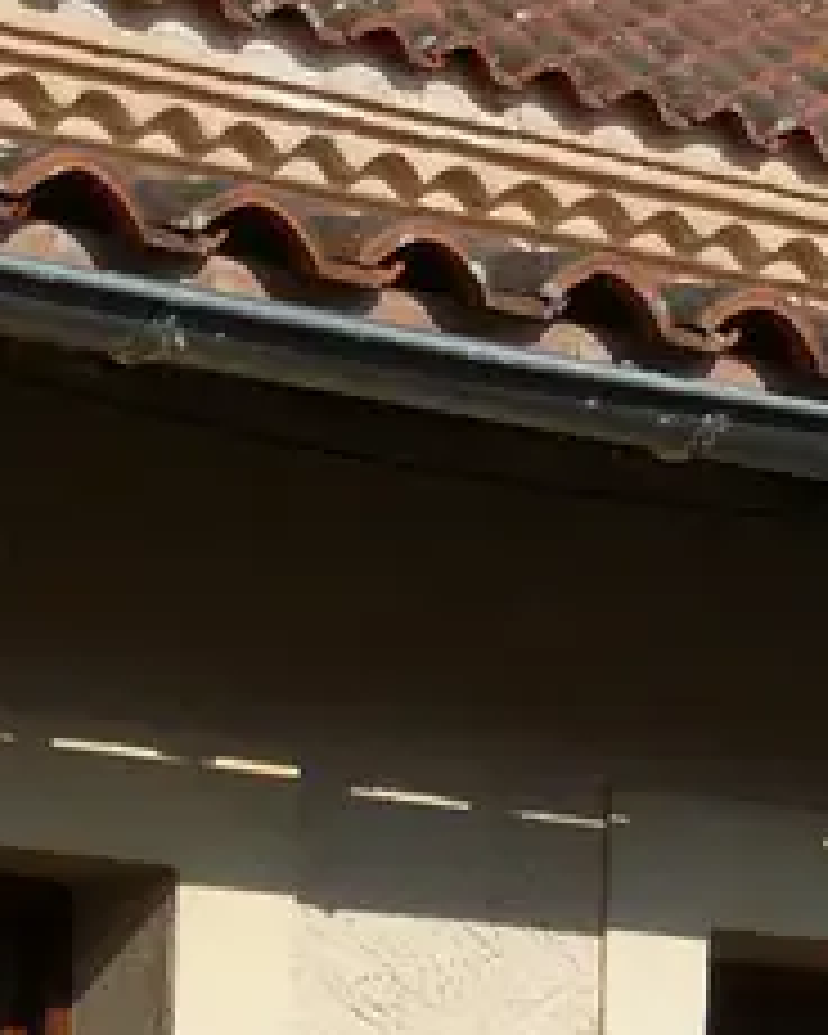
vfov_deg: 10.1
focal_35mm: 190
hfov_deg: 8.1
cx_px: 720
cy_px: 972
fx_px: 5820
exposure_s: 1/400
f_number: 7.1
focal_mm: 7.4
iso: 100
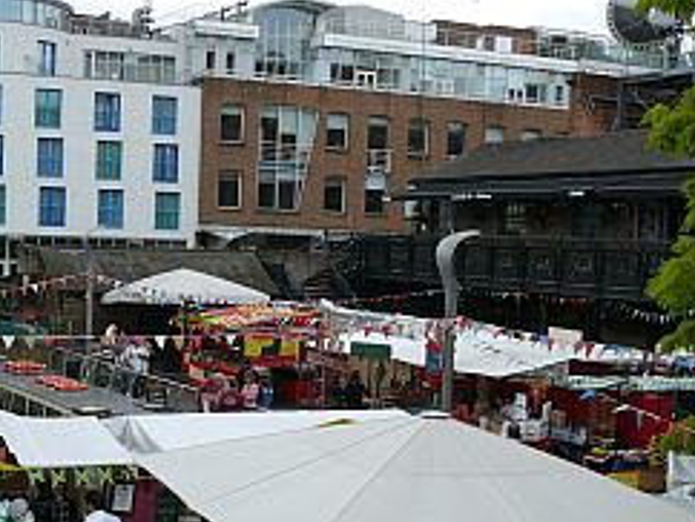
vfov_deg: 22.3
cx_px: 184
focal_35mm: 65
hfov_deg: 29.4
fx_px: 1306
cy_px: 416
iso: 100
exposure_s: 1/250
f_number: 5.6
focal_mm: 7.4
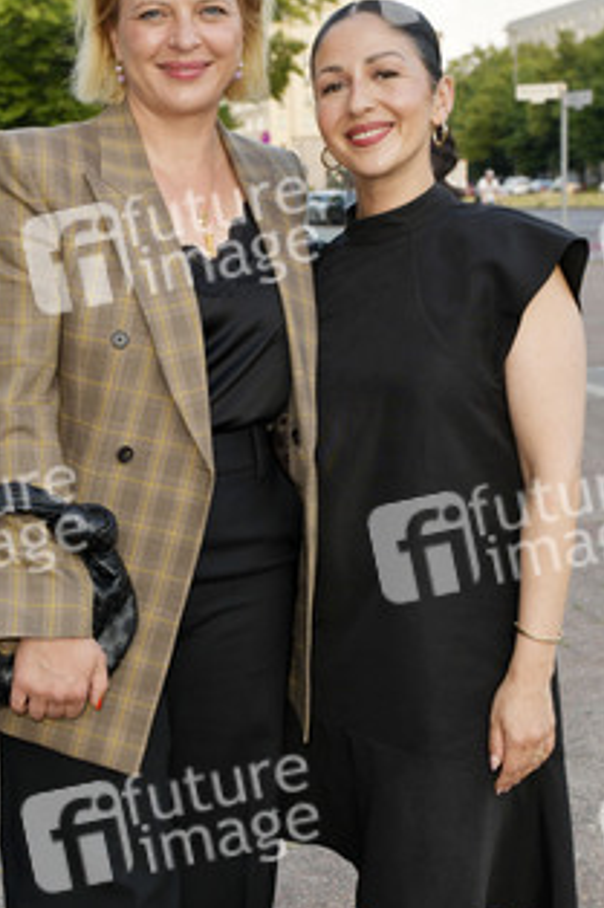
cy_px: 390
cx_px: 254
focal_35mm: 51
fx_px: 1285
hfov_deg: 26.4
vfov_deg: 38.8
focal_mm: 40
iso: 320
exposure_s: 1/200
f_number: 5.6
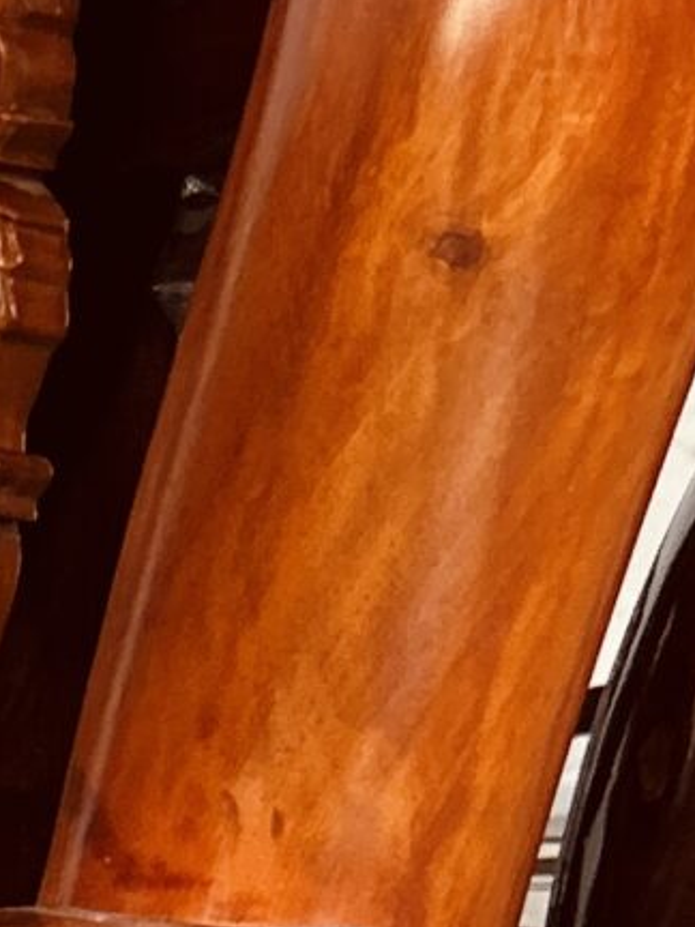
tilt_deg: -11.1
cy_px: 1425
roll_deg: -1.2
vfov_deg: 12.2
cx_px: -1137
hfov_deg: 8.5
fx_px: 4123
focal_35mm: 154
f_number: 1.5
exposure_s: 1/60
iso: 200
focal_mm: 5.7
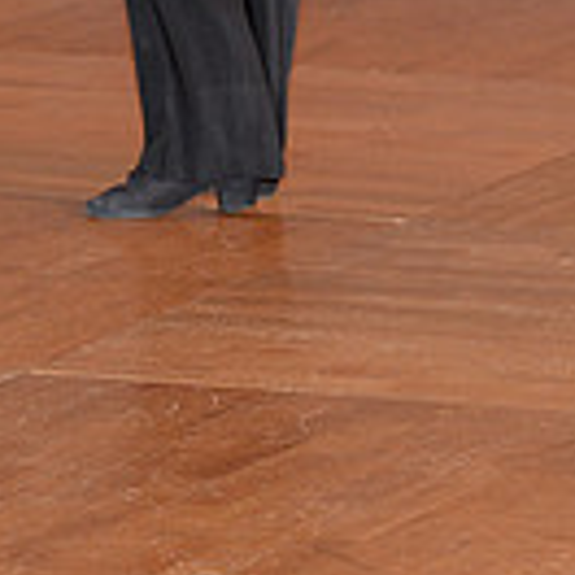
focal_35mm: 447
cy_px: -418
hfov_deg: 3.9
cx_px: 20
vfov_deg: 3.9
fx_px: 8400
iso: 1250
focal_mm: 120
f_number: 5.6
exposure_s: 1/200
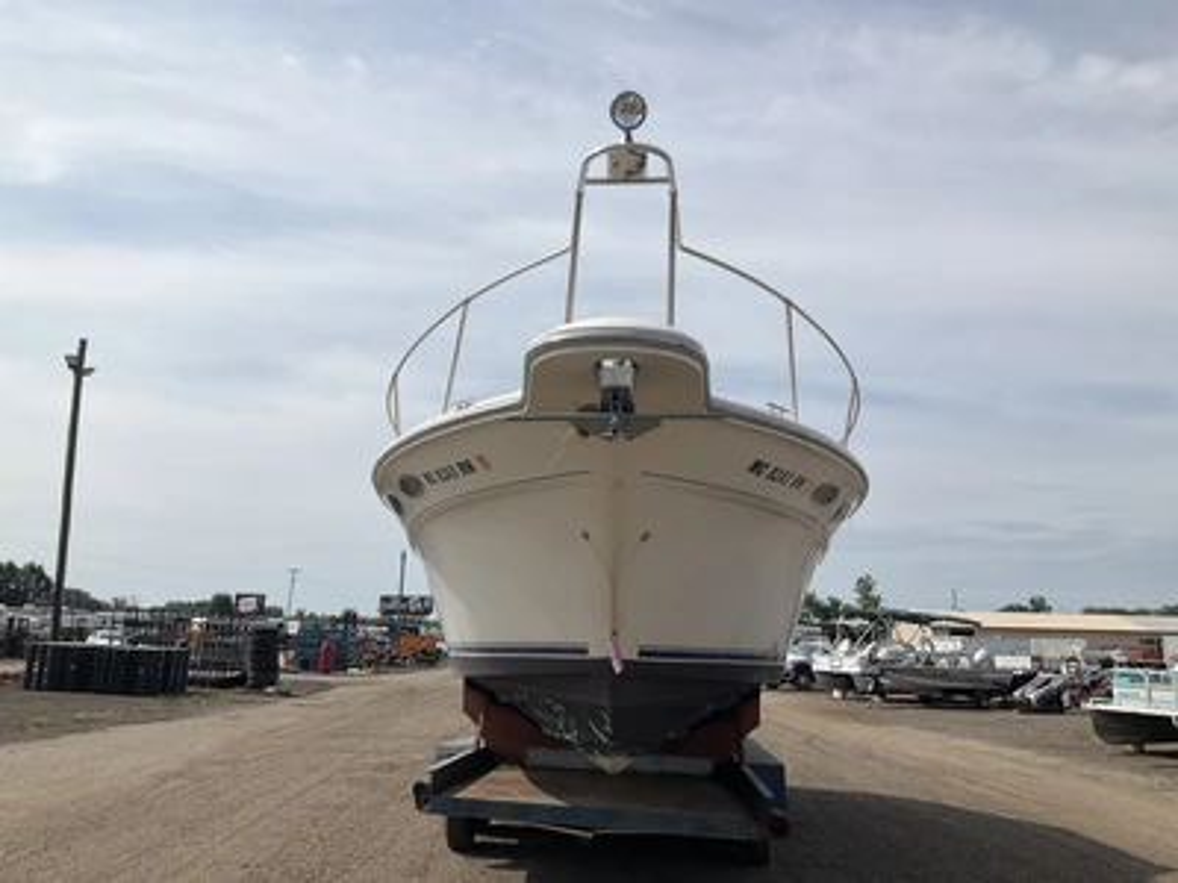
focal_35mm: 29
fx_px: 987
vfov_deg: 48.2
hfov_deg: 61.7
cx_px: 589
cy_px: 442
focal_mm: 3
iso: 25
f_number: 1.8
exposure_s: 1/4405
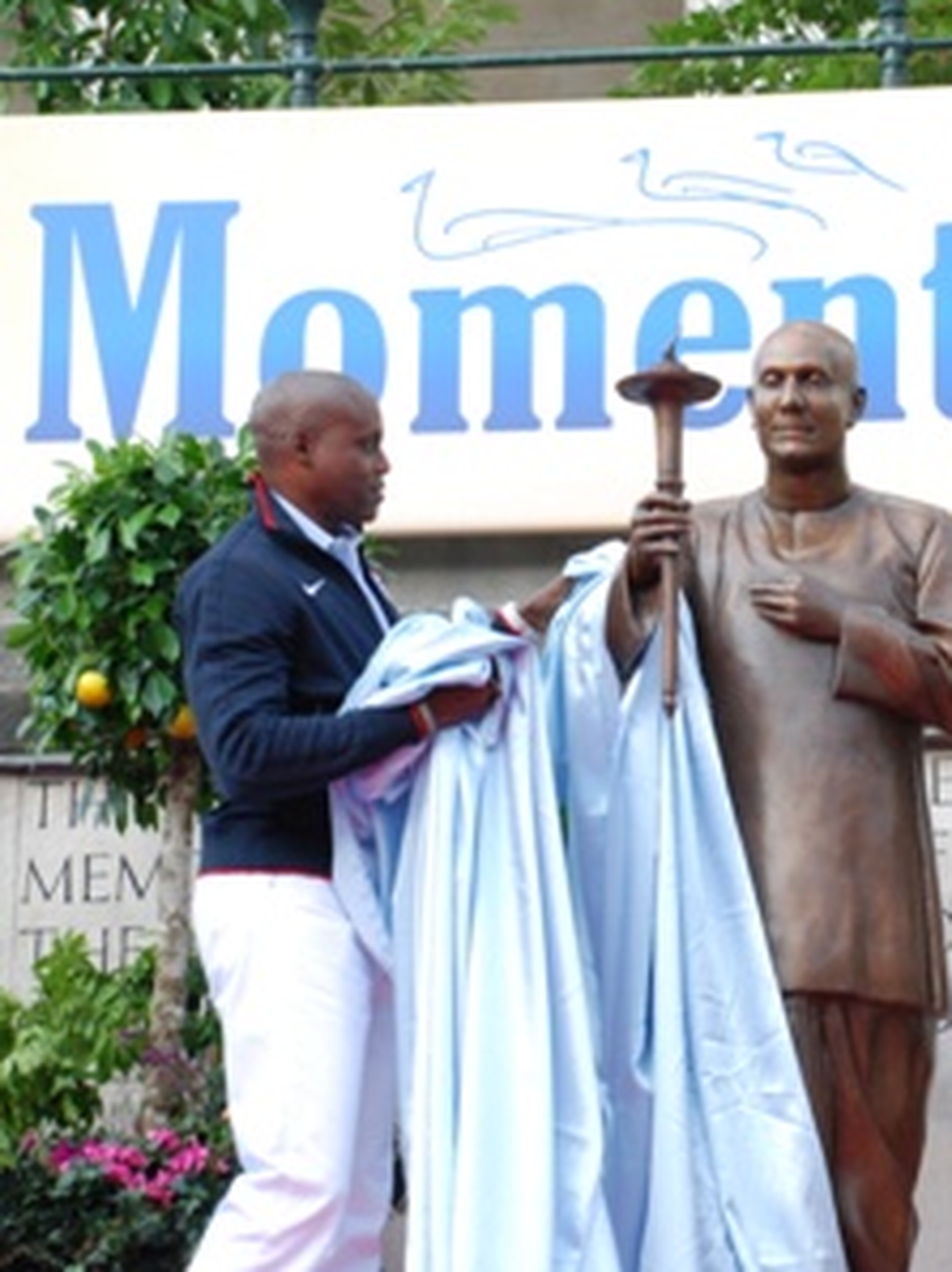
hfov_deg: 11.7
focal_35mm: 126
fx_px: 4627
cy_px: 636
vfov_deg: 15.7
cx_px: 811
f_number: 6.3
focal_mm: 58
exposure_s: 1/80
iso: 250
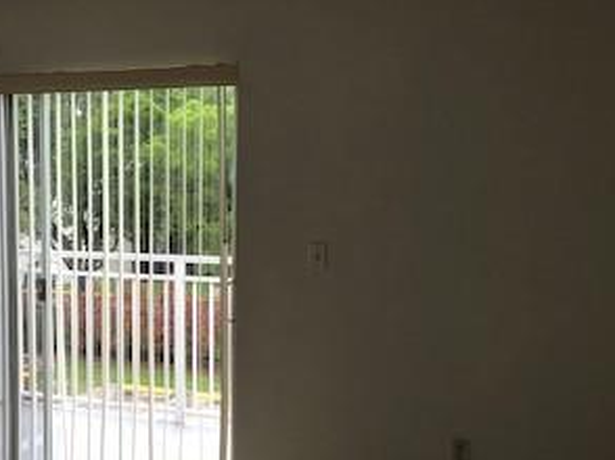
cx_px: 86
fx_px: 1083
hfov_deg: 30.6
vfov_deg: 23.9
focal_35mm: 61
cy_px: 295
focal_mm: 3.99
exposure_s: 1/195
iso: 20
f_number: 1.8
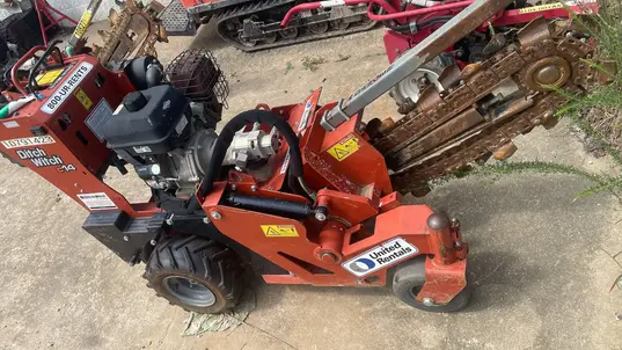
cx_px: 308
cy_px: 171
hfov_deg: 66.1
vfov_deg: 40.2
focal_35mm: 29
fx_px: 478
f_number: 1.6
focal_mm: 4.2
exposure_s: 1/1575
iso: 32
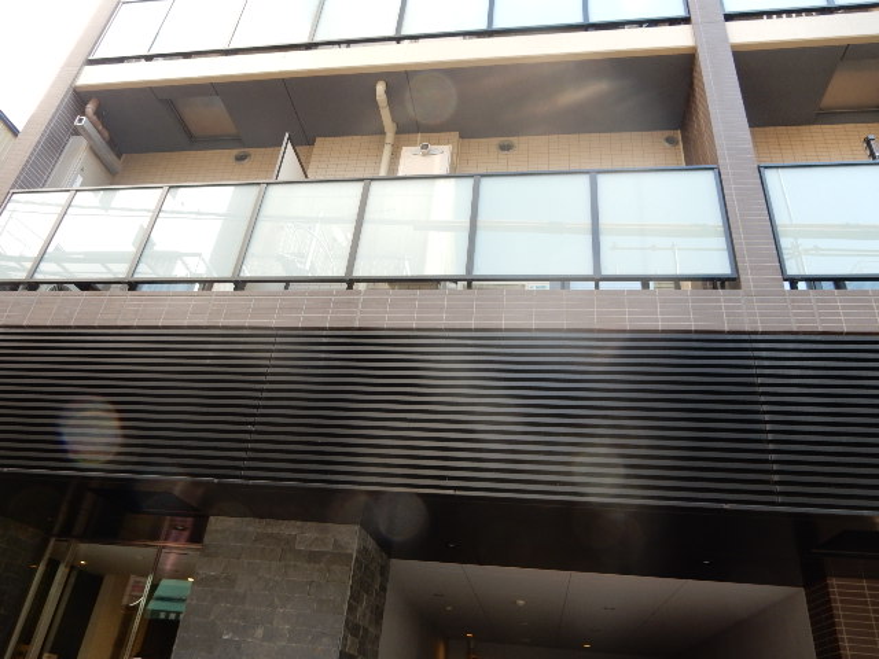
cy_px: 330
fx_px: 635
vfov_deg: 54.9
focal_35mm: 25
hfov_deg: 69.4
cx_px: 440
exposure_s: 1/100
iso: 125
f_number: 3.7
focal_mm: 4.5
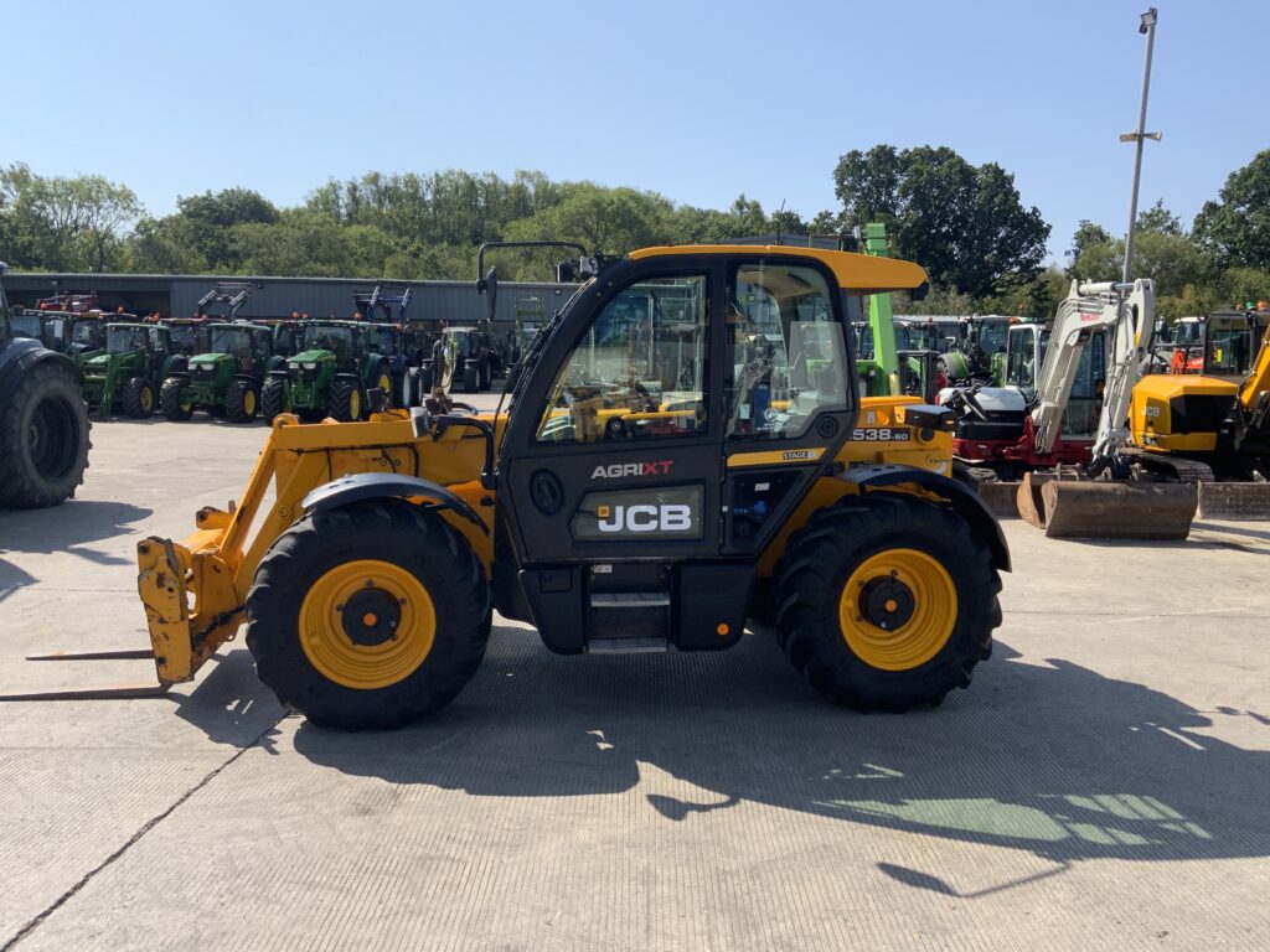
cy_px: 476
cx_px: 635
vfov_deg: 48.2
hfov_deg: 61.7
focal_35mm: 29
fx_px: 1064
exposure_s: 1/1451
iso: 16
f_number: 1.8
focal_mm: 3
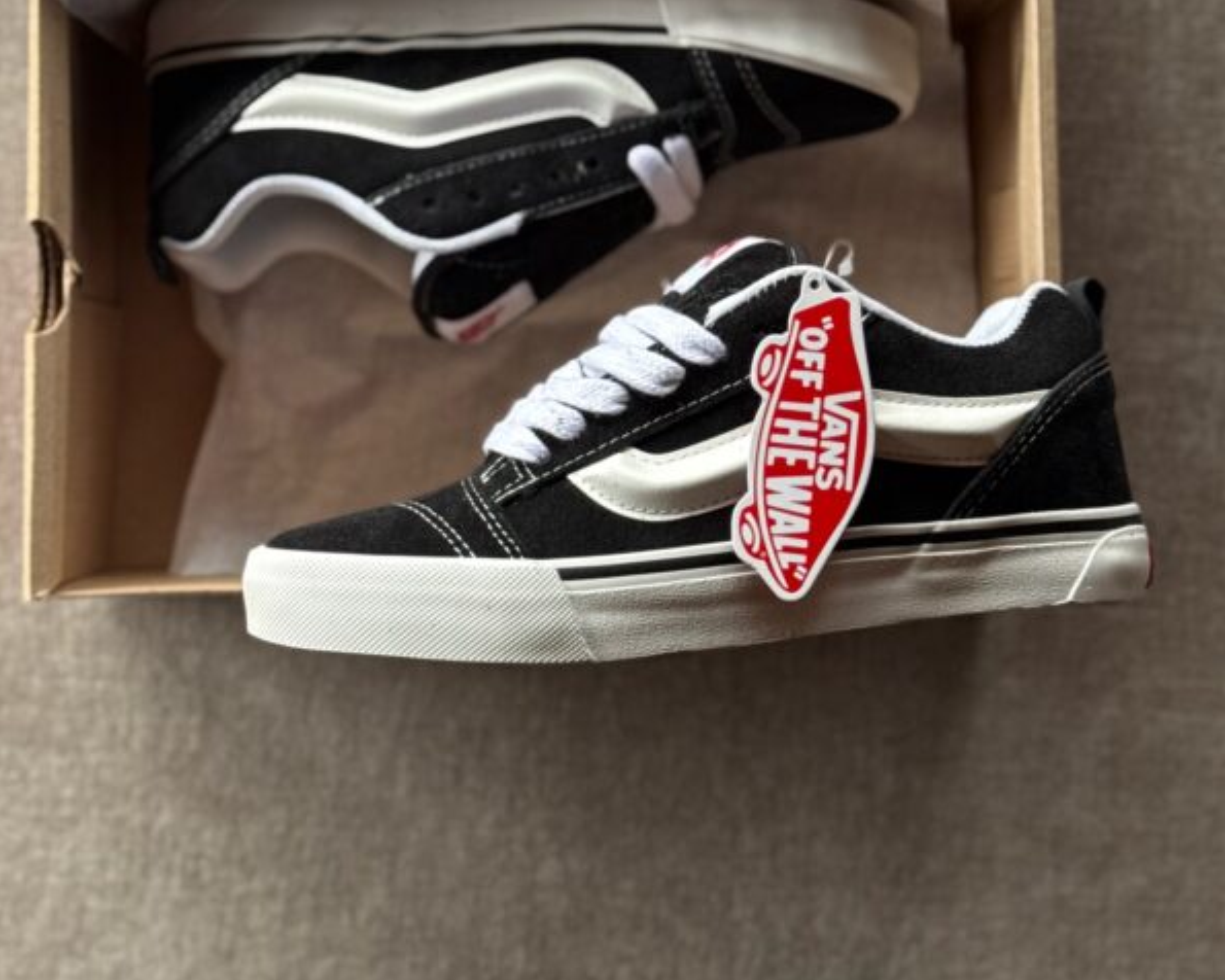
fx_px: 2284
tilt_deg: -86.0
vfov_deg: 24.0
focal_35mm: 63
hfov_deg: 30.0
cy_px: 259
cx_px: 611
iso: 100
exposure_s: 1/69
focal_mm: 6.76
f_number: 1.78
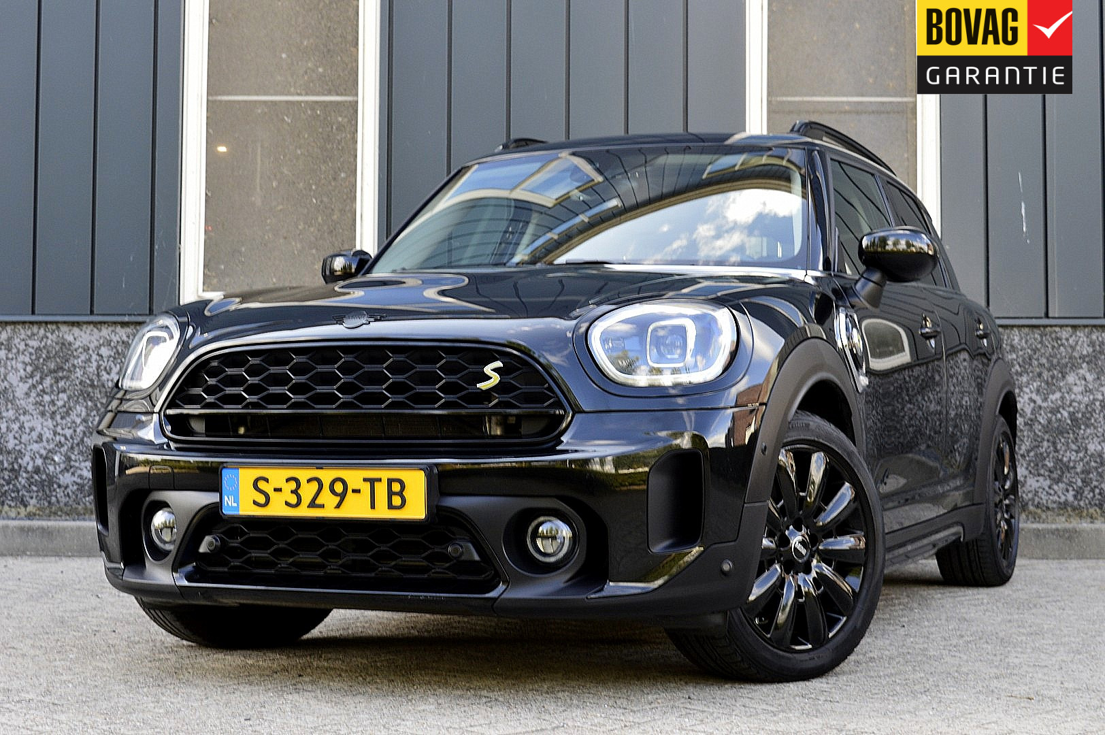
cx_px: 552
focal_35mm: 57
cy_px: 368
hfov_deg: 35.1
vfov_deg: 23.7
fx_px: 1748
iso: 400
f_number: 8
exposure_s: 1/80
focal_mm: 38
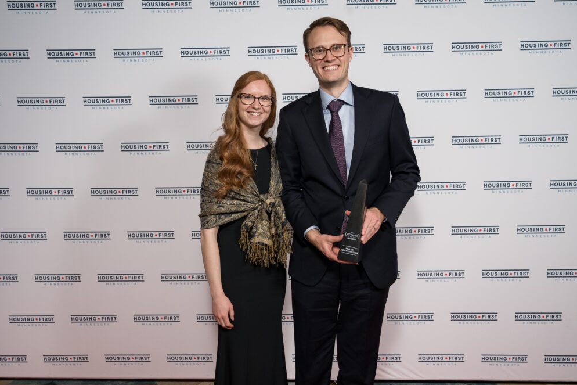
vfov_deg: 38.9
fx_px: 545
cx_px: 286
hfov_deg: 55.8
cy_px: 194
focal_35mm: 34
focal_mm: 33
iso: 400
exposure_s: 1/160
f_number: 4
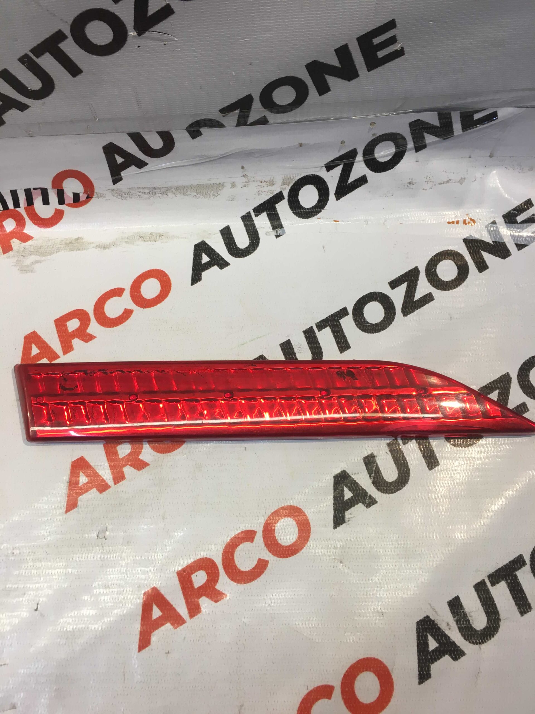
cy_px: 357
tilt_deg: -68.4
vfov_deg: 61.7
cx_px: 268
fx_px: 598
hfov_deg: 48.2
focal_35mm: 29
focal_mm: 4.15
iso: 25
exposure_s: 1/33
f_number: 2.2
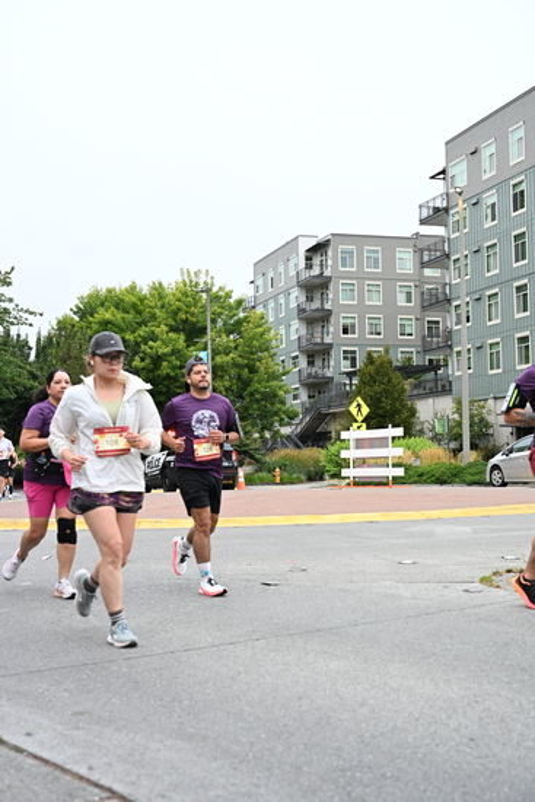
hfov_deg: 29.9
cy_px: 401
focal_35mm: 45
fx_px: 1002
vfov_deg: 43.6
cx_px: 268
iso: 1600
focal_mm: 45
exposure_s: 1/800
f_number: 4
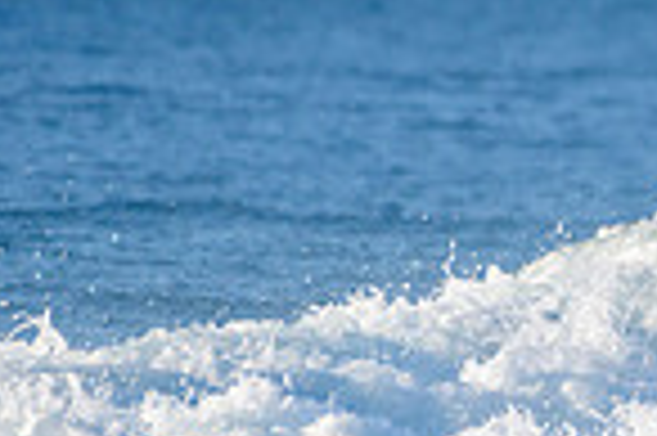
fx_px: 36295
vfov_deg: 0.7
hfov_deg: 1.0
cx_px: 1264
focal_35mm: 1991
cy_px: 182
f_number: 5.6
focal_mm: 500
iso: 360
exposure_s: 1/2000
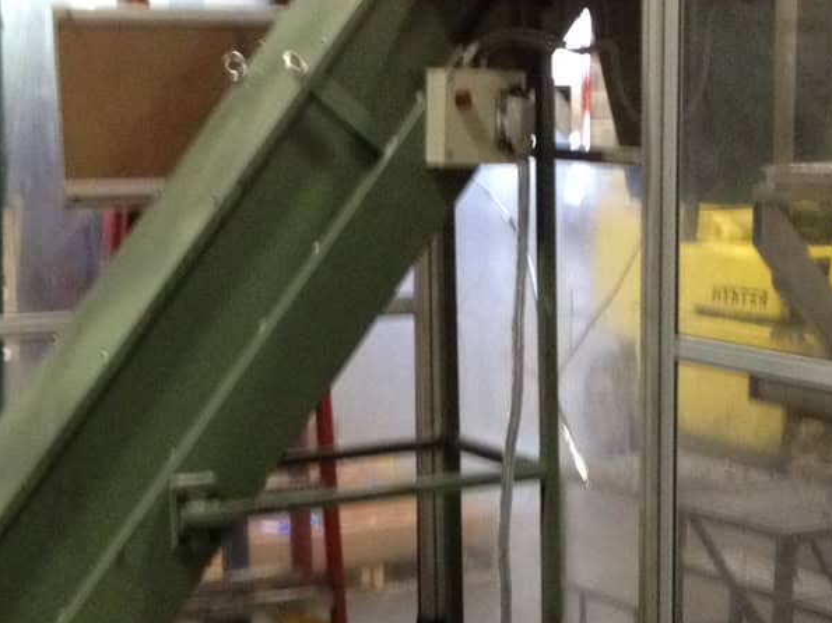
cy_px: 507
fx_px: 2307
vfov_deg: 15.3
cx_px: 445
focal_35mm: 96
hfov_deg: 20.4
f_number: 2.4
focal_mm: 4.3
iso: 320
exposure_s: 1/20
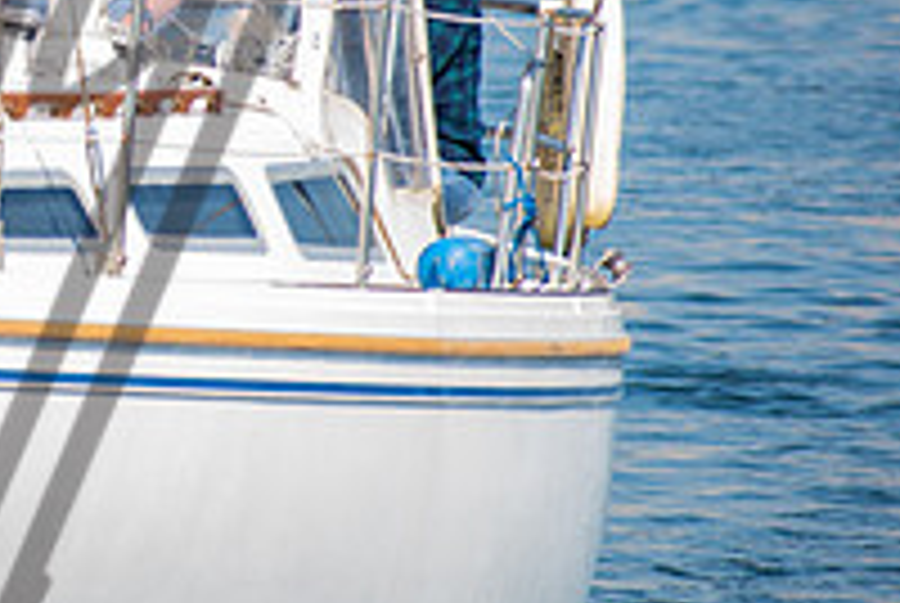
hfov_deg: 2.5
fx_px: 20680
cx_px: -279
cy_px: 11
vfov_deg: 1.7
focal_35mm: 826
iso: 100
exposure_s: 1/200
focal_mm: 190
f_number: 5.6
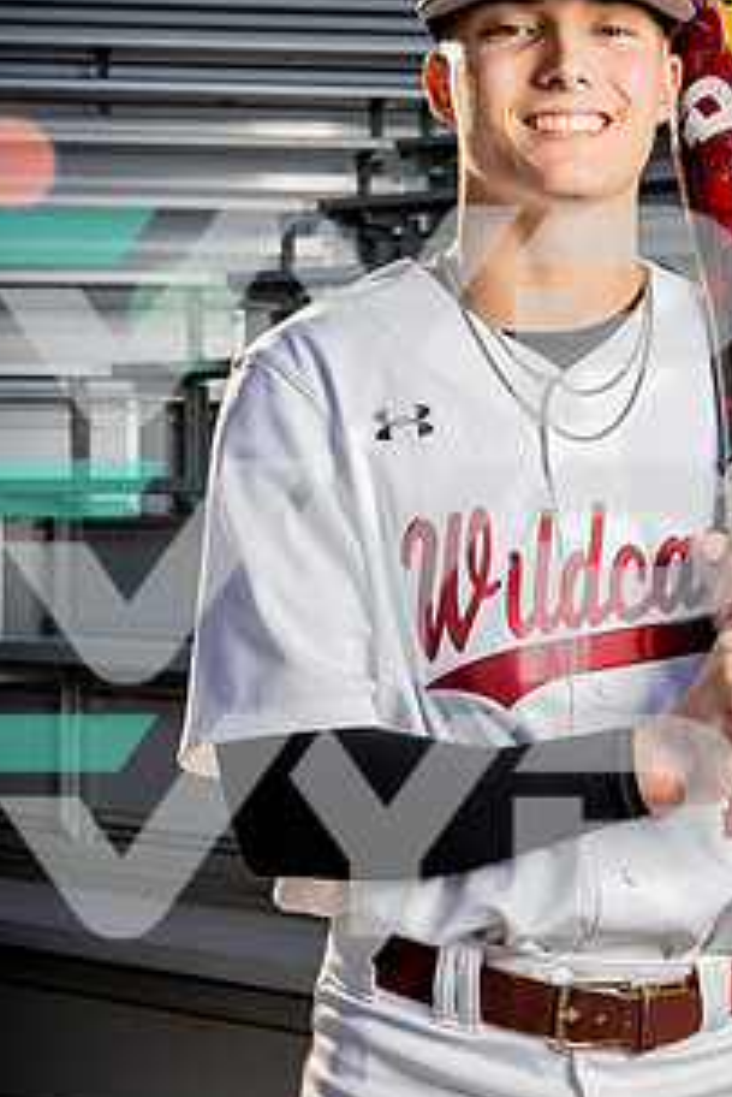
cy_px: 574
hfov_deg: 17.0
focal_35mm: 80
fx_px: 2437
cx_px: 480
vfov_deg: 25.3
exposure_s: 1/250
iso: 125
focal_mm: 54
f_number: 9
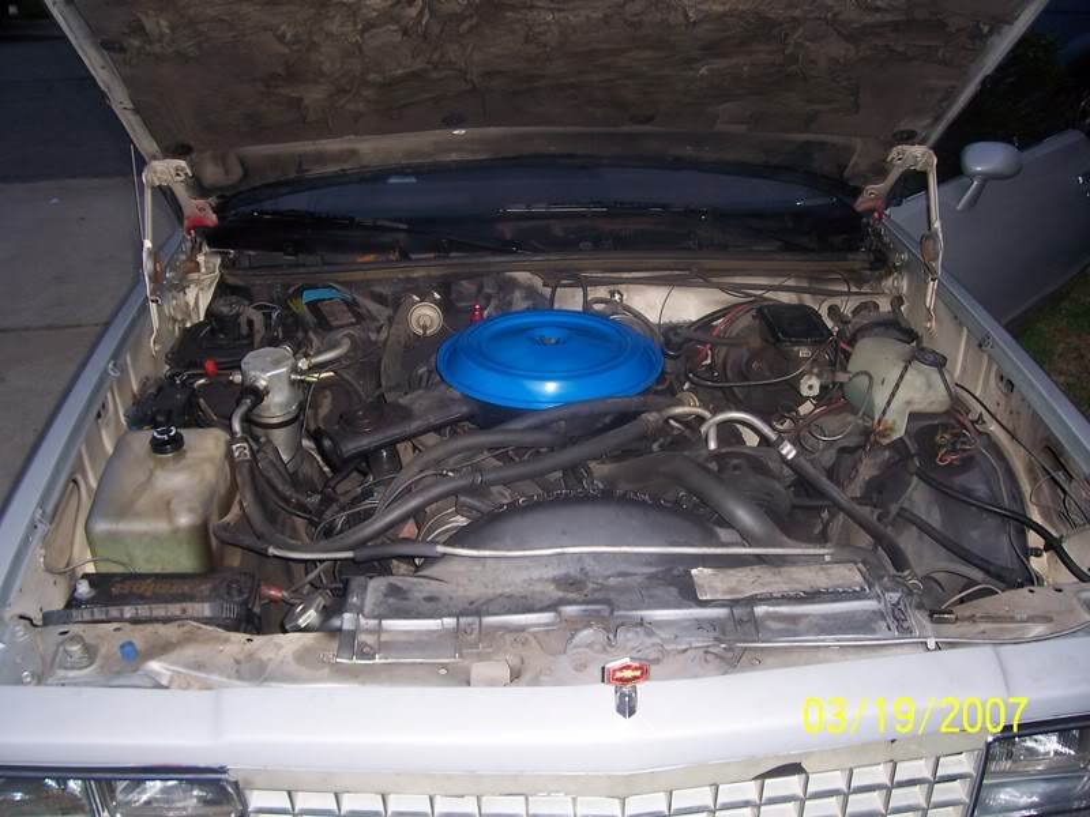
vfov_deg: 41.8
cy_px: 408
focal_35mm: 34
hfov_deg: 54.0
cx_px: 545
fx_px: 1071
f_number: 2.7
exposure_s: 1/60
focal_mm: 5.6
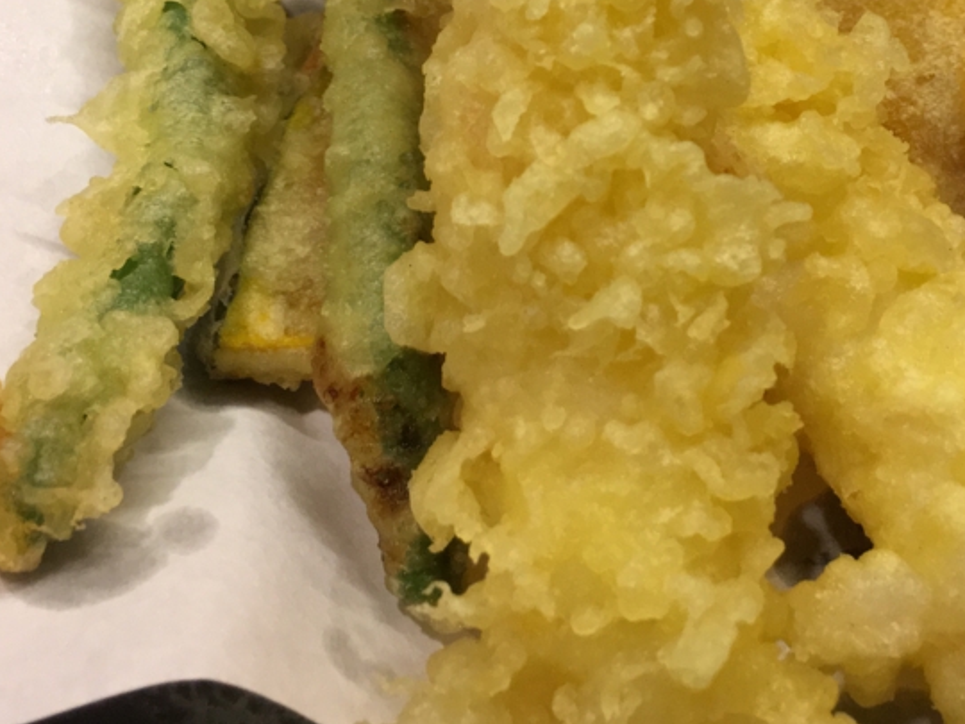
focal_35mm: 55
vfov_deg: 26.0
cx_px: 663
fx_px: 1533
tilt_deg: -54.5
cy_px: 123
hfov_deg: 34.5
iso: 160
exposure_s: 1/30
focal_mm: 4.15
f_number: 2.2
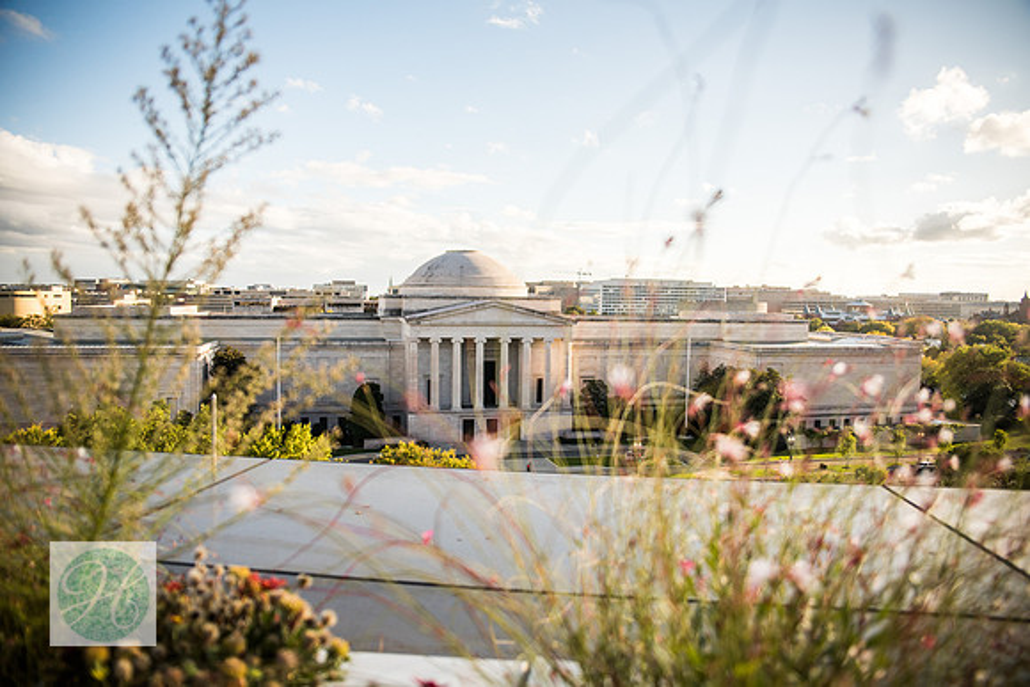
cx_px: 515
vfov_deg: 53.2
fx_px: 687
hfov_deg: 73.7
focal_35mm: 24
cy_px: 344
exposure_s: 1/4000
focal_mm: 24
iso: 160
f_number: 2.8
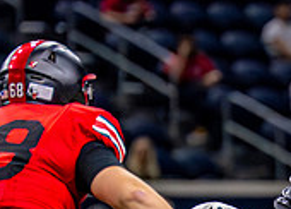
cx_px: 405
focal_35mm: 1068
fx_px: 8841
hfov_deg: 1.9
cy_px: 328
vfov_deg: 1.4
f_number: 2.8
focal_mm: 200
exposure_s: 1/2000
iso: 4000
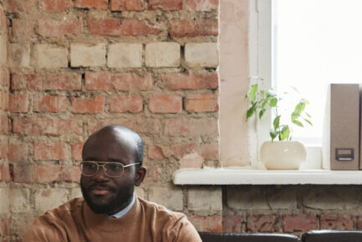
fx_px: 1348
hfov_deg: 15.2
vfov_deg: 10.2
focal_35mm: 134
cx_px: 59
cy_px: 207
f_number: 4.5
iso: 800
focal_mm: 75
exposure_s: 1/200
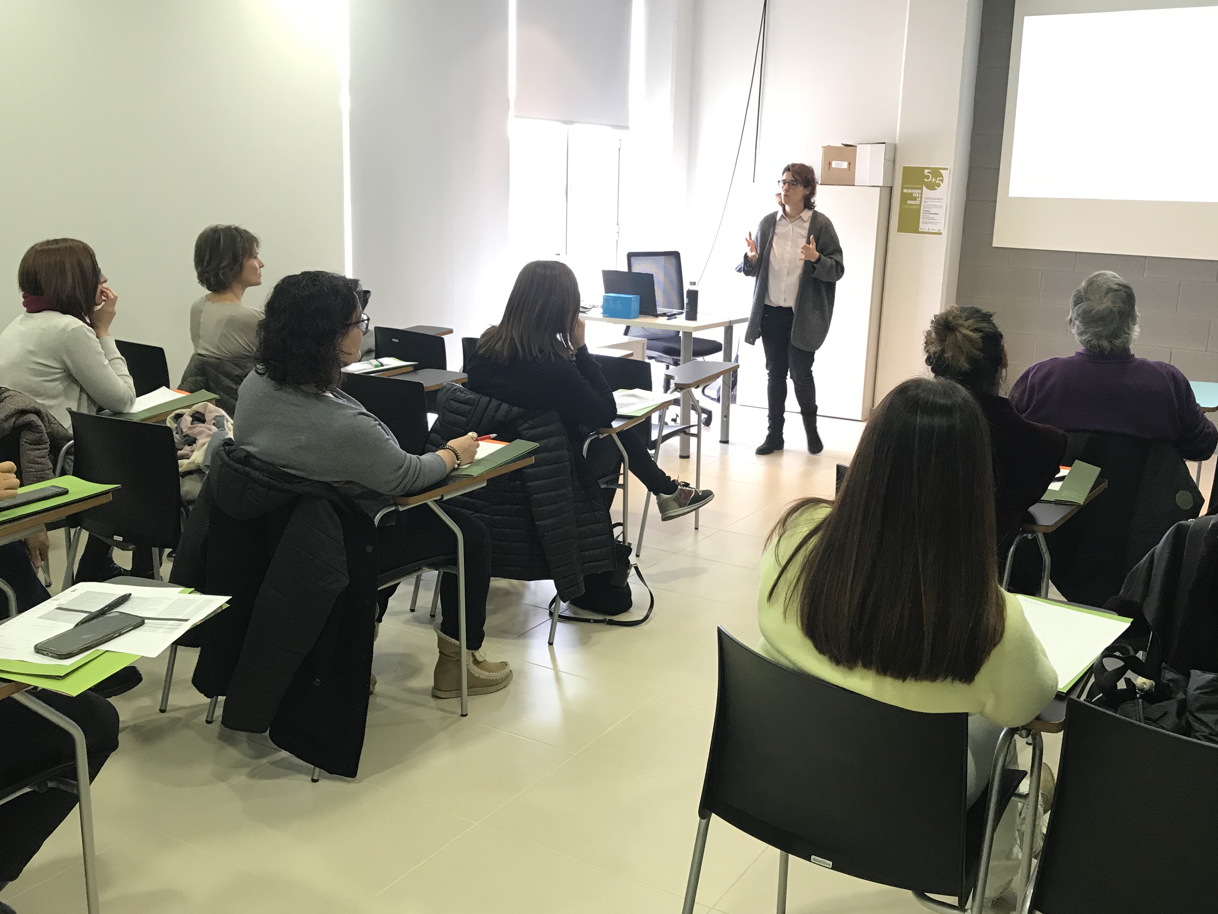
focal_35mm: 33
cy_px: 447
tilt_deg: -12.6
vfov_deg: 42.9
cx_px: 672
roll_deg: -2.6
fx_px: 1161
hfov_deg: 55.2
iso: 40
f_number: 1.8
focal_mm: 3.99
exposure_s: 1/24
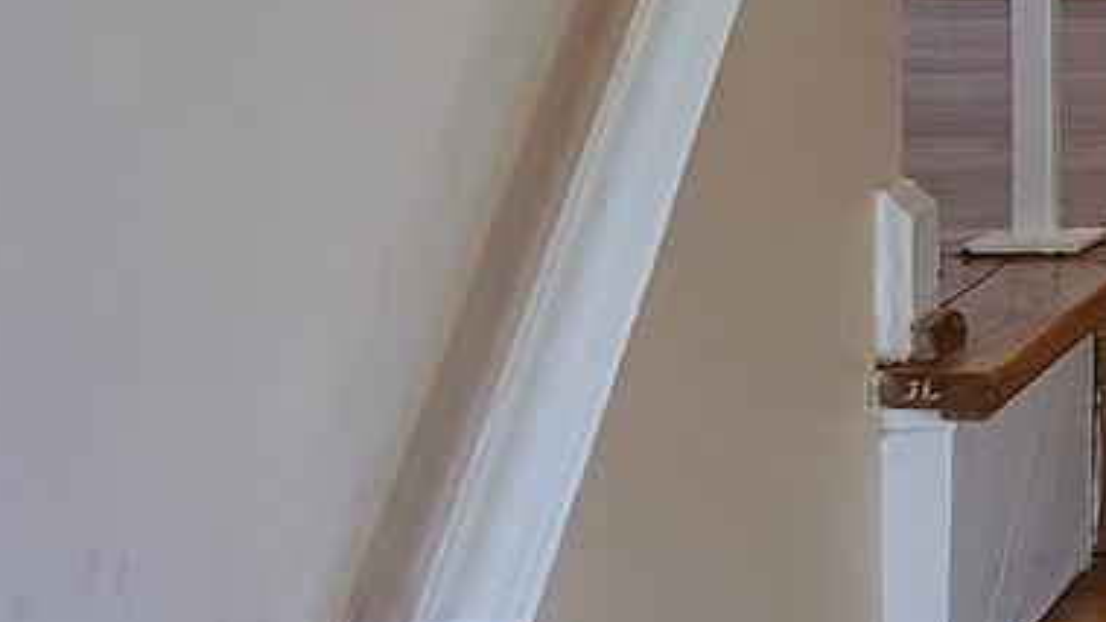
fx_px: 4486
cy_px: -526
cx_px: 2218
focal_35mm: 153
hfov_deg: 12.4
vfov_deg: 7.7
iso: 320
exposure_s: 1/39
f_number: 1.8
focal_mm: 5.4
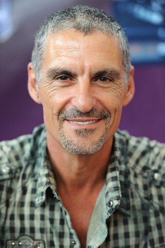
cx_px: 82
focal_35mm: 140
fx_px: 964
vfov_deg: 14.7
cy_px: 124
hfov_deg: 9.8
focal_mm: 140
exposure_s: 1/160
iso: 800
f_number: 2.8
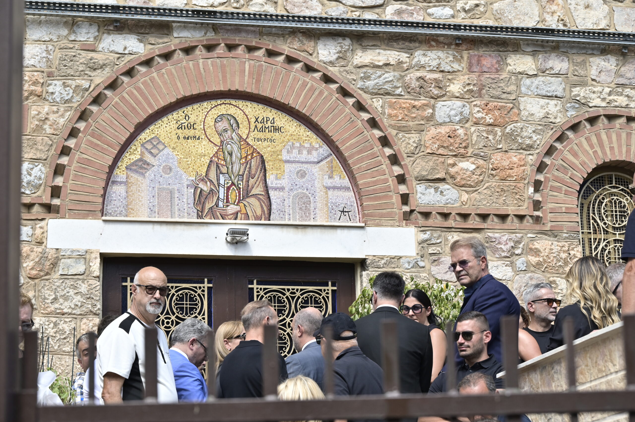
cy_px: 211
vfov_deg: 16.2
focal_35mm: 84
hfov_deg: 24.2
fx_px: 1481
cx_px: 318
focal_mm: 84
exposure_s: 1/640
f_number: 8
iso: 400
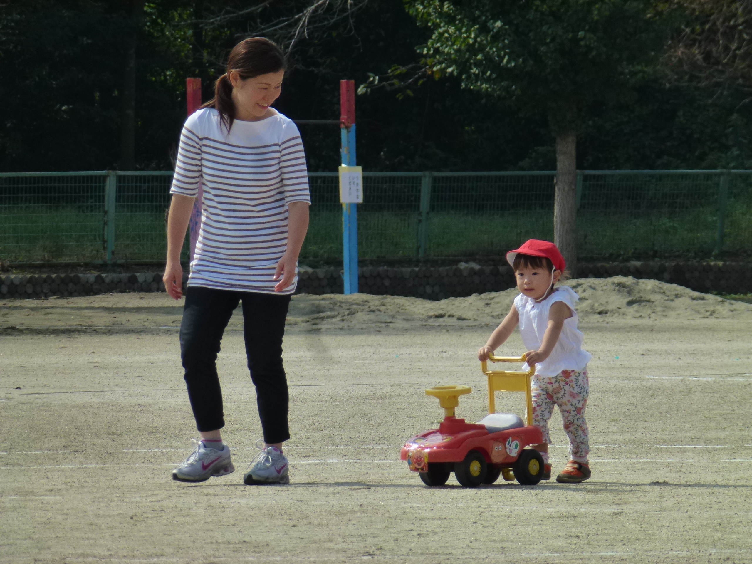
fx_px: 8342
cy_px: 282
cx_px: 376
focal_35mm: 384
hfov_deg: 5.2
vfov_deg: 3.9
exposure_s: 1/640
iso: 160
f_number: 5.9
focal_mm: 68.8
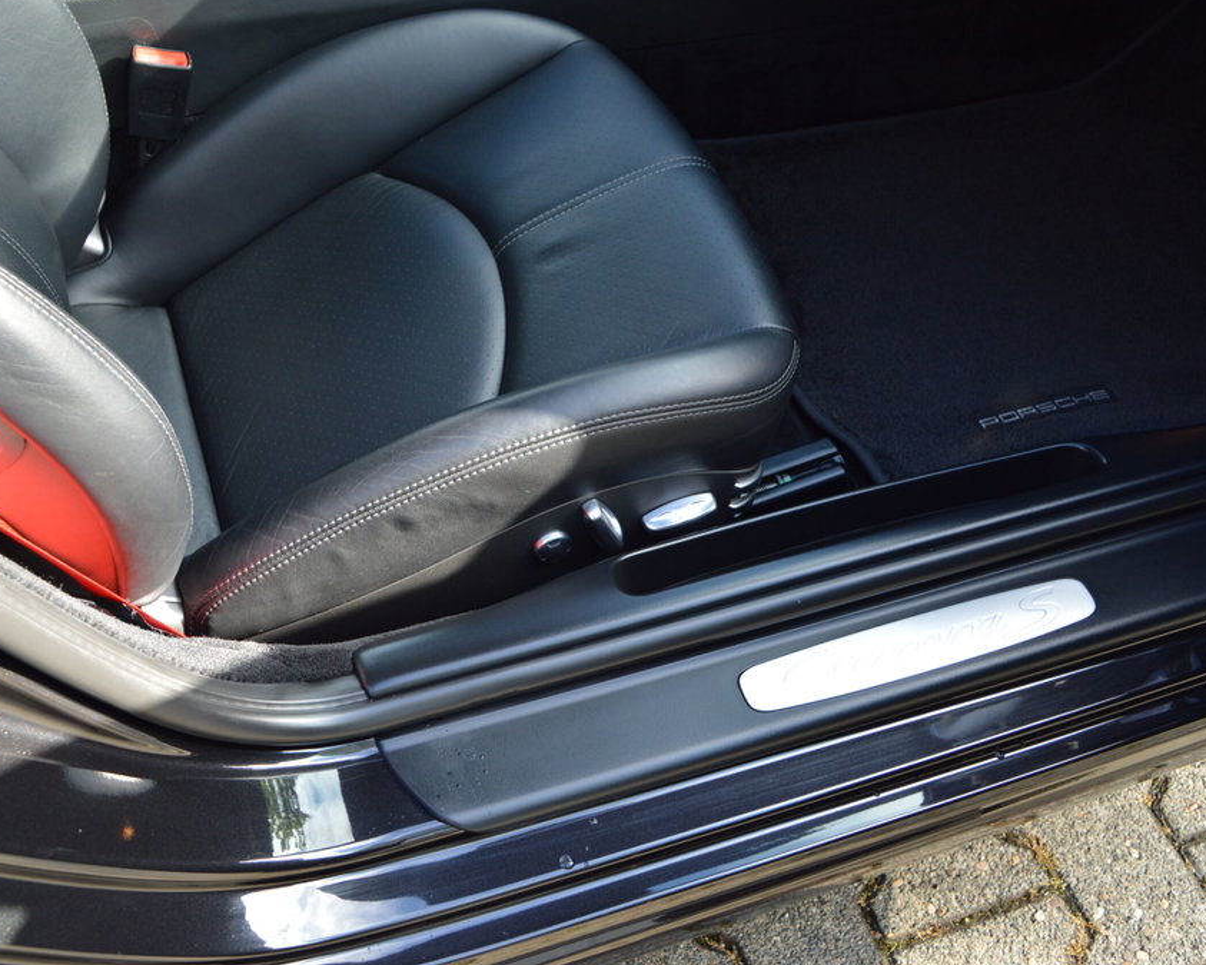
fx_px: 1464
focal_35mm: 41
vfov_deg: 36.5
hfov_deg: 44.7
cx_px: 551
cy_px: 480
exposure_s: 1/125
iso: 400
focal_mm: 24
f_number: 5.6
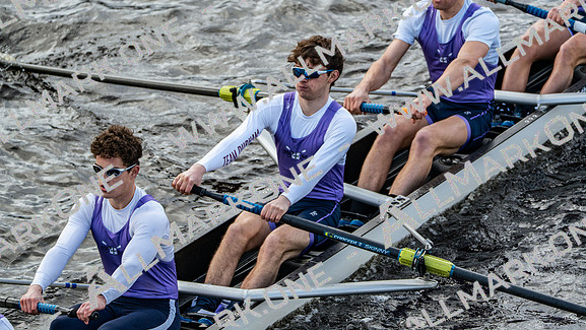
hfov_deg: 4.4
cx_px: 292
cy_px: 153
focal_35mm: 495
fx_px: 7694
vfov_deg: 2.5
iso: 800
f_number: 6.3
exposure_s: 1/1250
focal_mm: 470
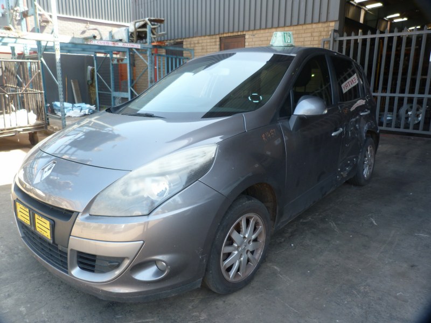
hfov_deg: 69.4
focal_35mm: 25
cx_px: 216
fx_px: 311
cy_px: 162
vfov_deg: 54.9
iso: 80
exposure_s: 1/60
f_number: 2.8
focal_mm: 4.5
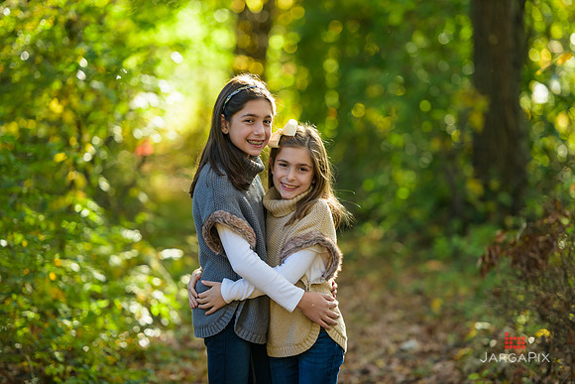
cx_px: 288
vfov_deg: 8.1
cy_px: 192
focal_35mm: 170
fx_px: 2716
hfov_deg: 12.1
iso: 200
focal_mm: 170
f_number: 3.2
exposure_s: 1/200
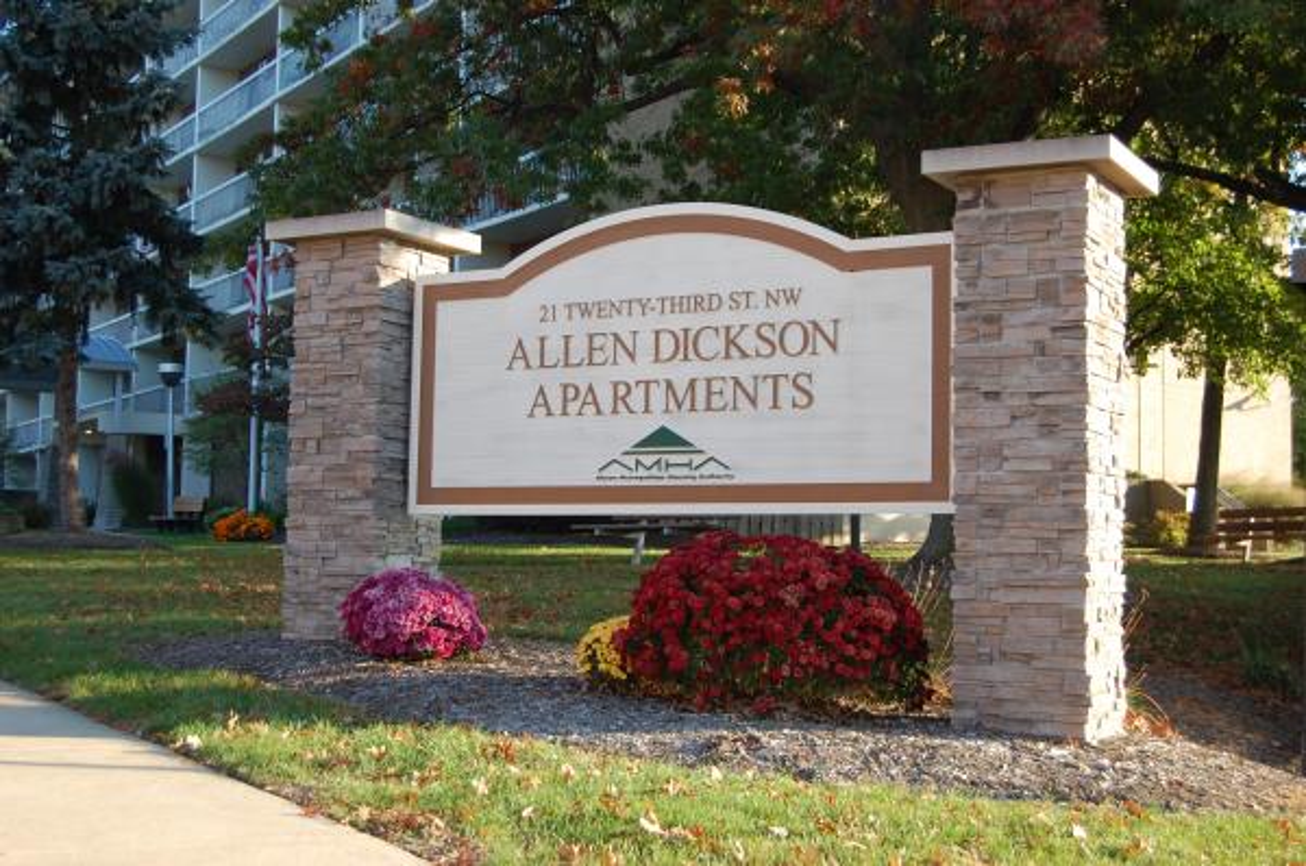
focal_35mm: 48
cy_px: 433
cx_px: 653
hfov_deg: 41.2
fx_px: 1739
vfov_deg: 28.0
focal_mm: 32
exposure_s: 1/160
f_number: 6.3
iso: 200
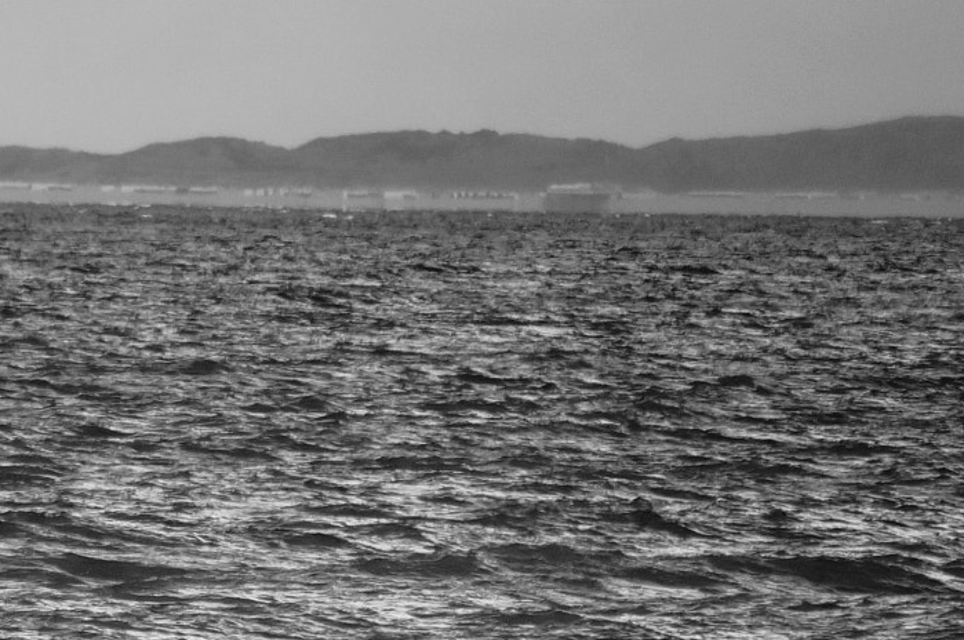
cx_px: -327
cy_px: 627
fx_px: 24681
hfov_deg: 2.2
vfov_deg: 1.5
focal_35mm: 923
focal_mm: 210
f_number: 7.1
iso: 100
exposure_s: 1/400
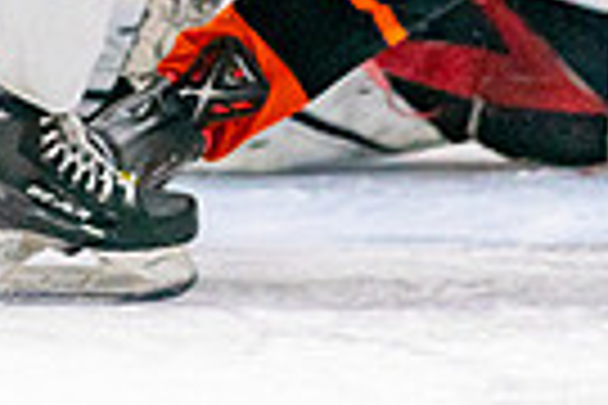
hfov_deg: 1.9
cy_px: -242
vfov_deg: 1.3
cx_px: -144
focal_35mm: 1063
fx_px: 17951
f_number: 2.8
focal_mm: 200
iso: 3200
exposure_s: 1/1250
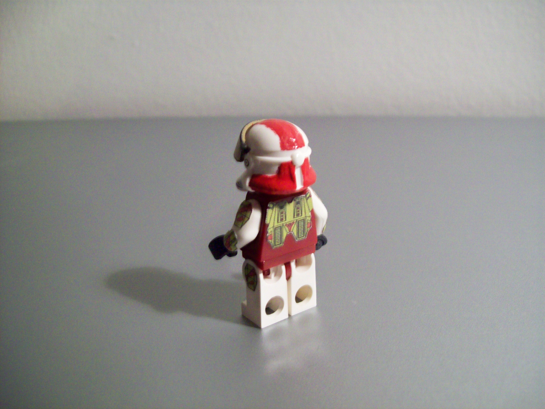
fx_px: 567
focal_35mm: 36
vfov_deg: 39.7
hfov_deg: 51.4
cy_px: 204
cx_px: 272
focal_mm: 6
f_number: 2.7
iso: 200
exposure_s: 1/8
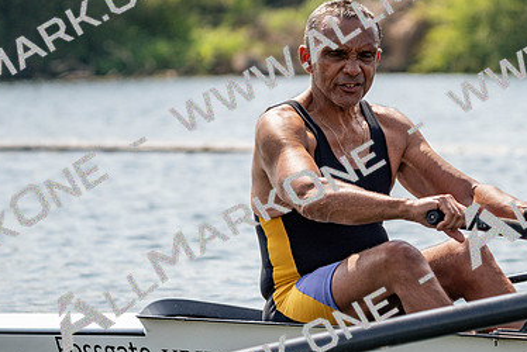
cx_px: 344
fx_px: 4541
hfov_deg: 6.6
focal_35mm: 310
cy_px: 136
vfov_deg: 4.4
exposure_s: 1/1600
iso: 200
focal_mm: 200
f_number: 5.6
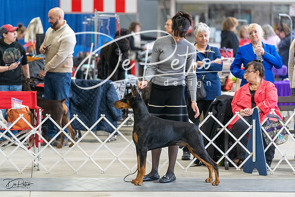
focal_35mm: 200
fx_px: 1639
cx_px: 148
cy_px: 98
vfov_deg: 6.9
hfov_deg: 10.3
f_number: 4
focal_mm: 200
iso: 6400
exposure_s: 1/320
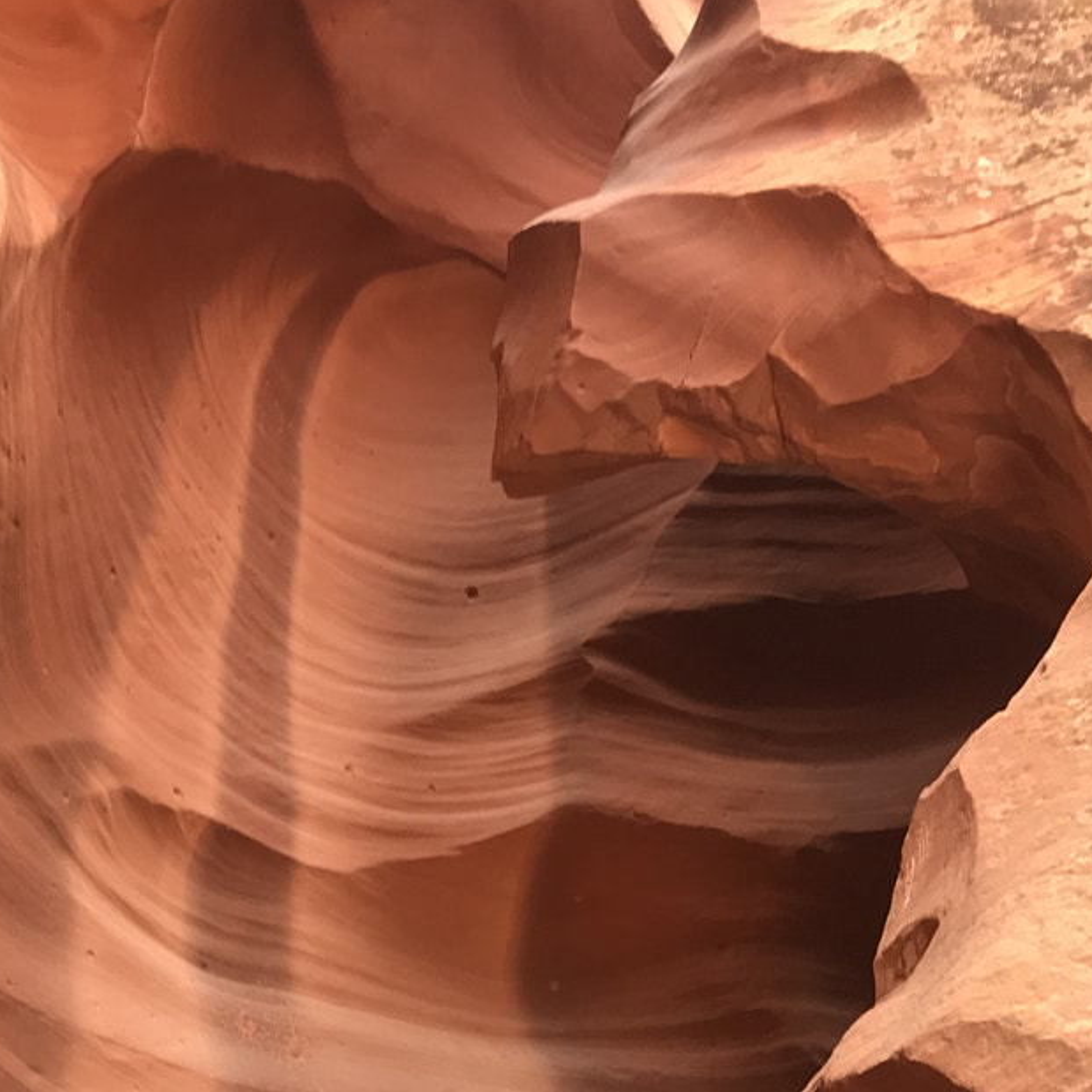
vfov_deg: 24.6
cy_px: 1277
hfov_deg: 26.0
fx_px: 2284
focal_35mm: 64
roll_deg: +1.8
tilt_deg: +24.9
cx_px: 111
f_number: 1.8
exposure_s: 1/60
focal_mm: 3.99
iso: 25
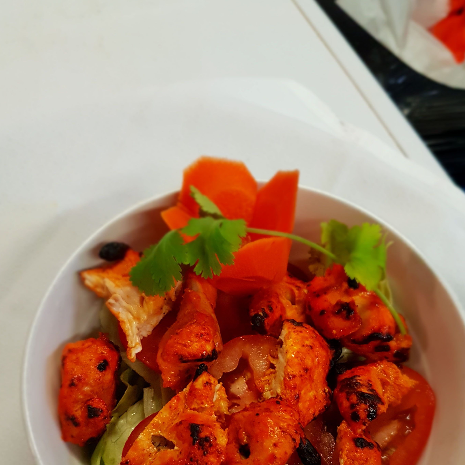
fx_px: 517
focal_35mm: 34
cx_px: 234
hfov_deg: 48.5
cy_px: 309
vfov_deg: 47.7
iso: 200
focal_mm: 4.2
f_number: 1.7
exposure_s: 1/60
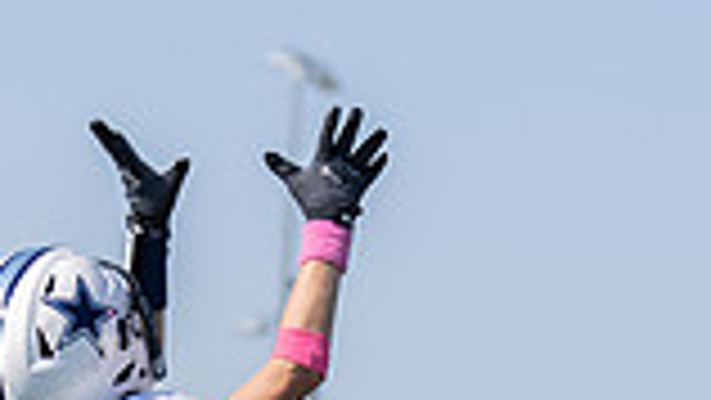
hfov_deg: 6.2
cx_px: 194
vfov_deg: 3.5
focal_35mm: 346
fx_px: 6525
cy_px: 562
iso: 100
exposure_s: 1/2000
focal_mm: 72
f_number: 2.8
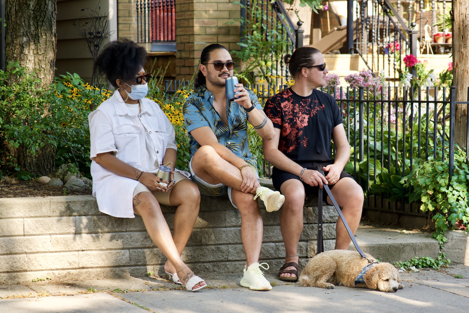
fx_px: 1368
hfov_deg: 19.5
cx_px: 234
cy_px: 156
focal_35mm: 105
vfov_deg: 13.0
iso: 500
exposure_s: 1/250
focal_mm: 105
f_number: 4
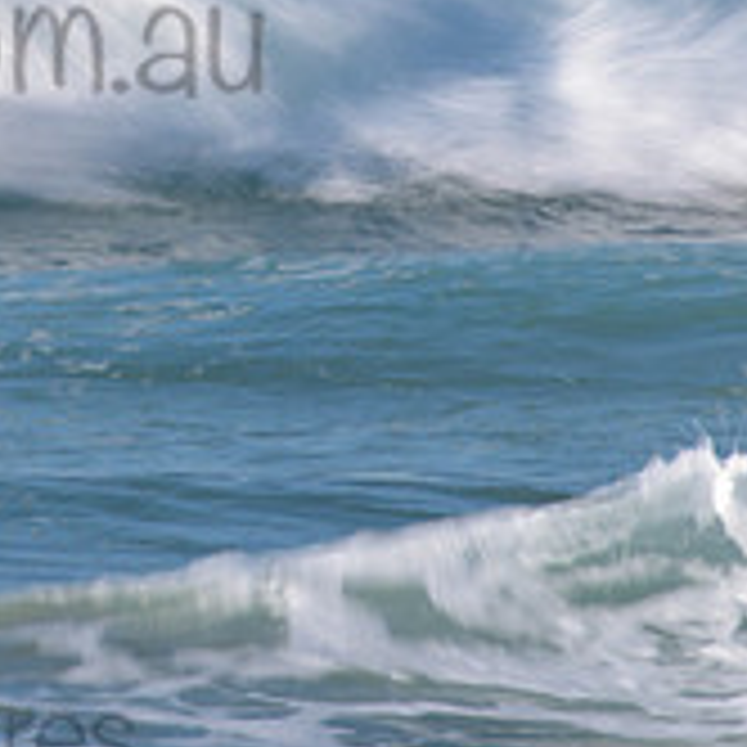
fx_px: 36280
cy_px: -11
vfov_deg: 1.2
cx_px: -212
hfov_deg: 1.2
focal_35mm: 1486
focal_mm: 500
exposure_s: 1/13
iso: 31
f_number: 14
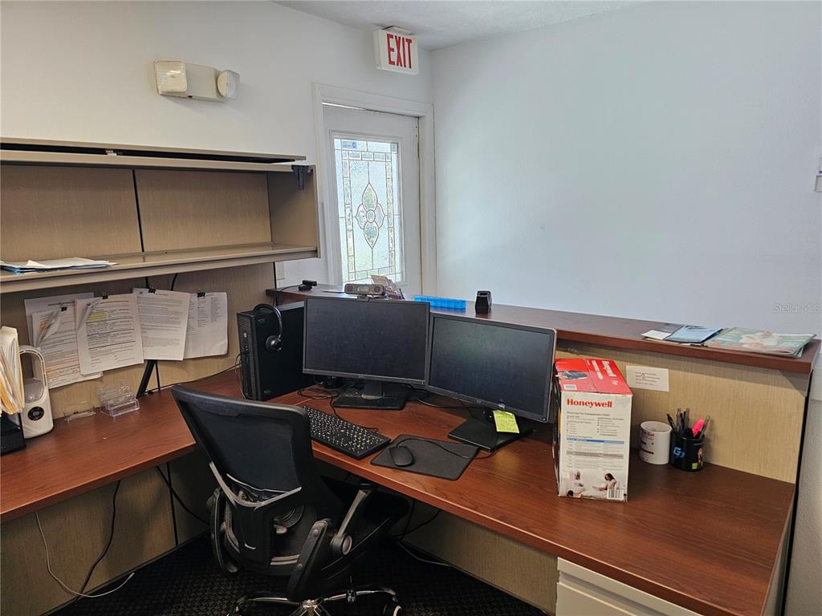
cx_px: 411
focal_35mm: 23
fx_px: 546
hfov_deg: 73.9
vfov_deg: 58.9
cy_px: 308
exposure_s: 1/240
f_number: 1.7
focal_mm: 6.3
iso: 320
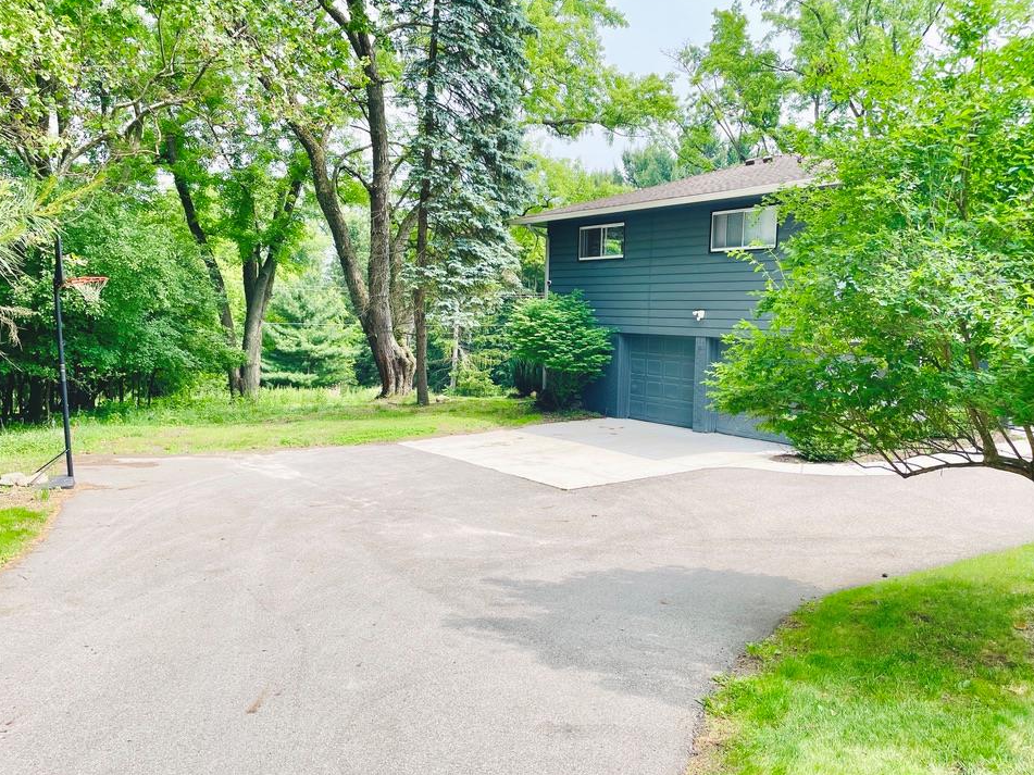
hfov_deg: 63.4
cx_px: 553
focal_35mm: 28
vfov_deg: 49.7
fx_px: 836
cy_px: 402
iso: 32
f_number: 1.6
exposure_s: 1/1304
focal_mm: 4.2
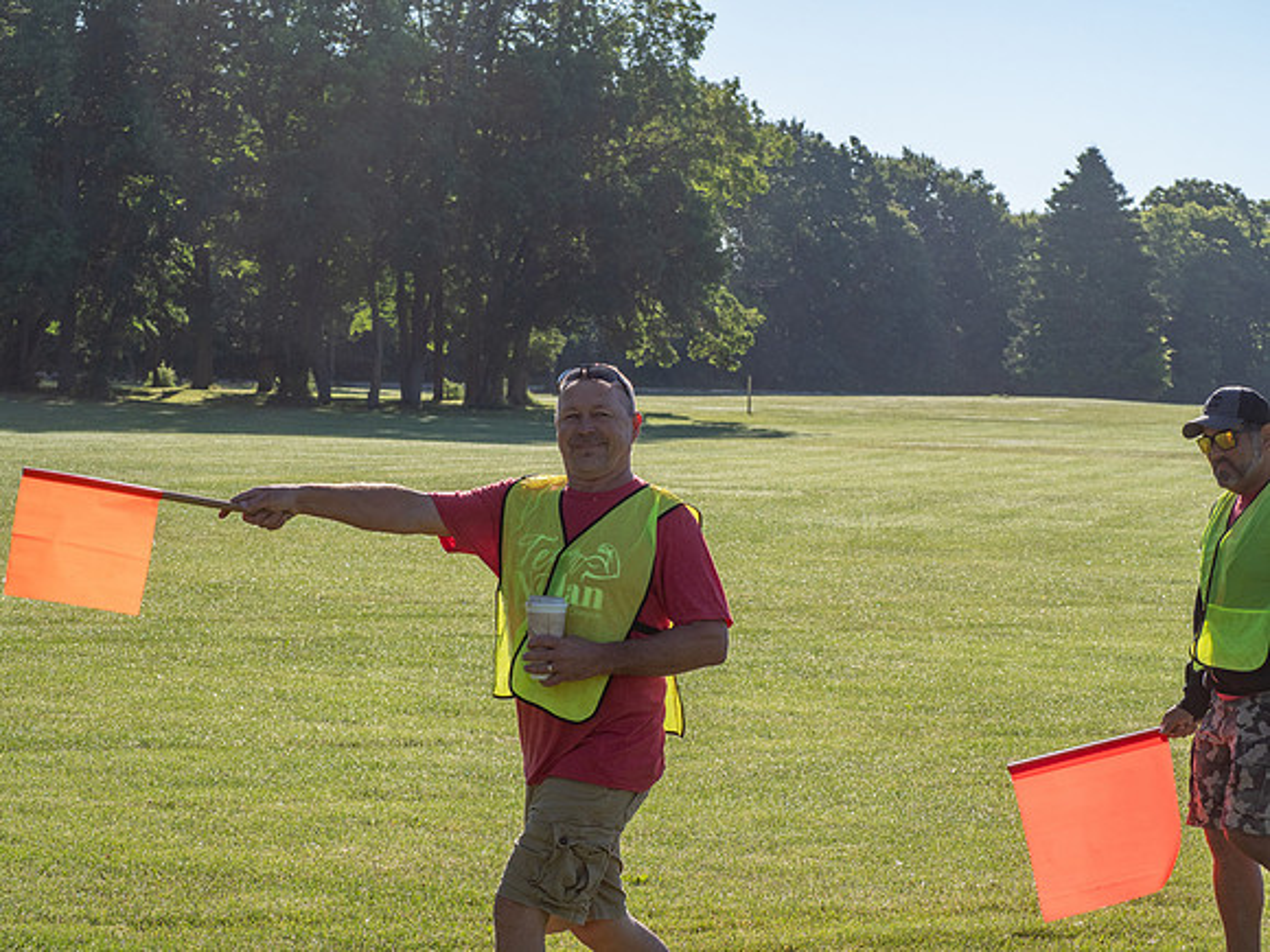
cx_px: 635
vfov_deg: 14.0
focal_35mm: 106
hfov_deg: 18.5
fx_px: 3889
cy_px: 476
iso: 200
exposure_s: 1/800
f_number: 7.1
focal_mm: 53
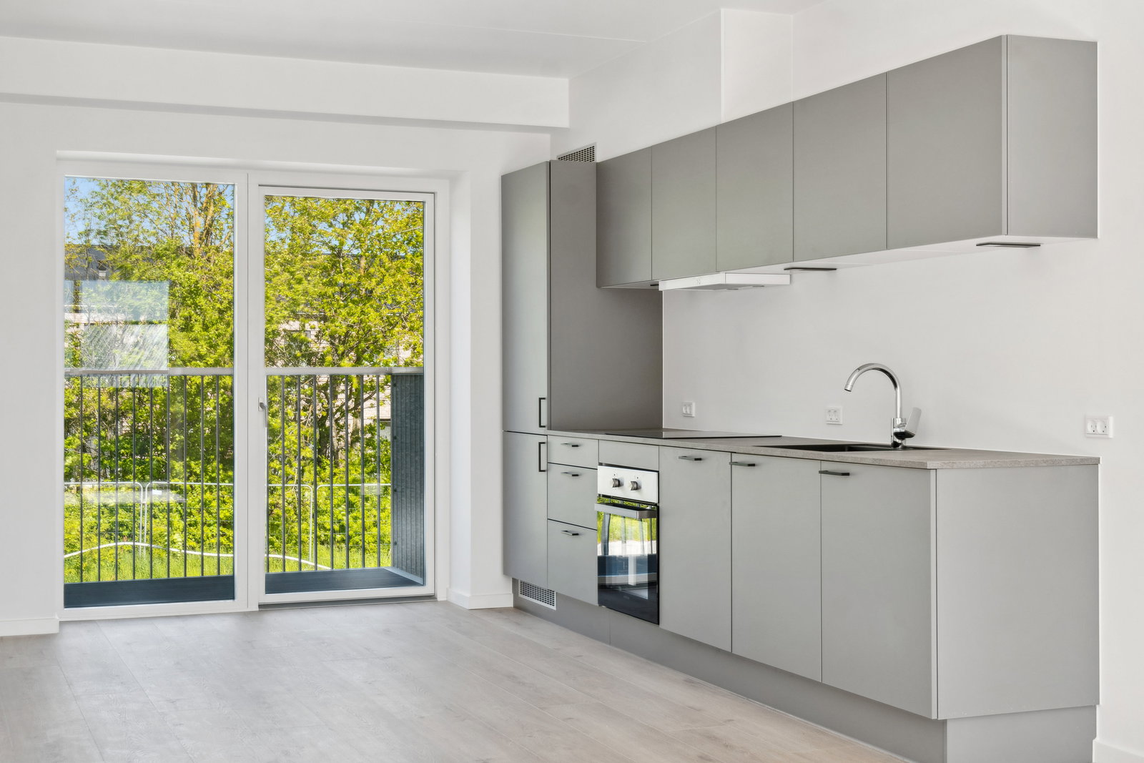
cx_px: 572
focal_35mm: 48
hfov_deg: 41.1
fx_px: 1525
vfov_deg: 28.1
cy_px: 382
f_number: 8
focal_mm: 32
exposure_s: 1/60
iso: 200
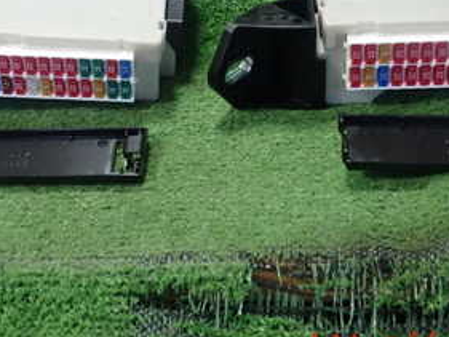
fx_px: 830
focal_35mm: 64
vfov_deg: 22.2
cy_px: 10
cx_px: 193
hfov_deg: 30.2
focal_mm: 5.5
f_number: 2.3
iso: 320
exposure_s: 1/125
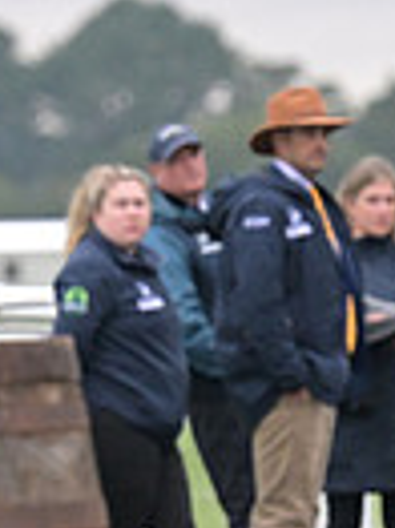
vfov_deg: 1.9
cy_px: 97
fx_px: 16017
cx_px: 1044
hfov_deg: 1.4
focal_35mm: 1051
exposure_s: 1/1250
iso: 2800
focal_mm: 165
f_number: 3.5
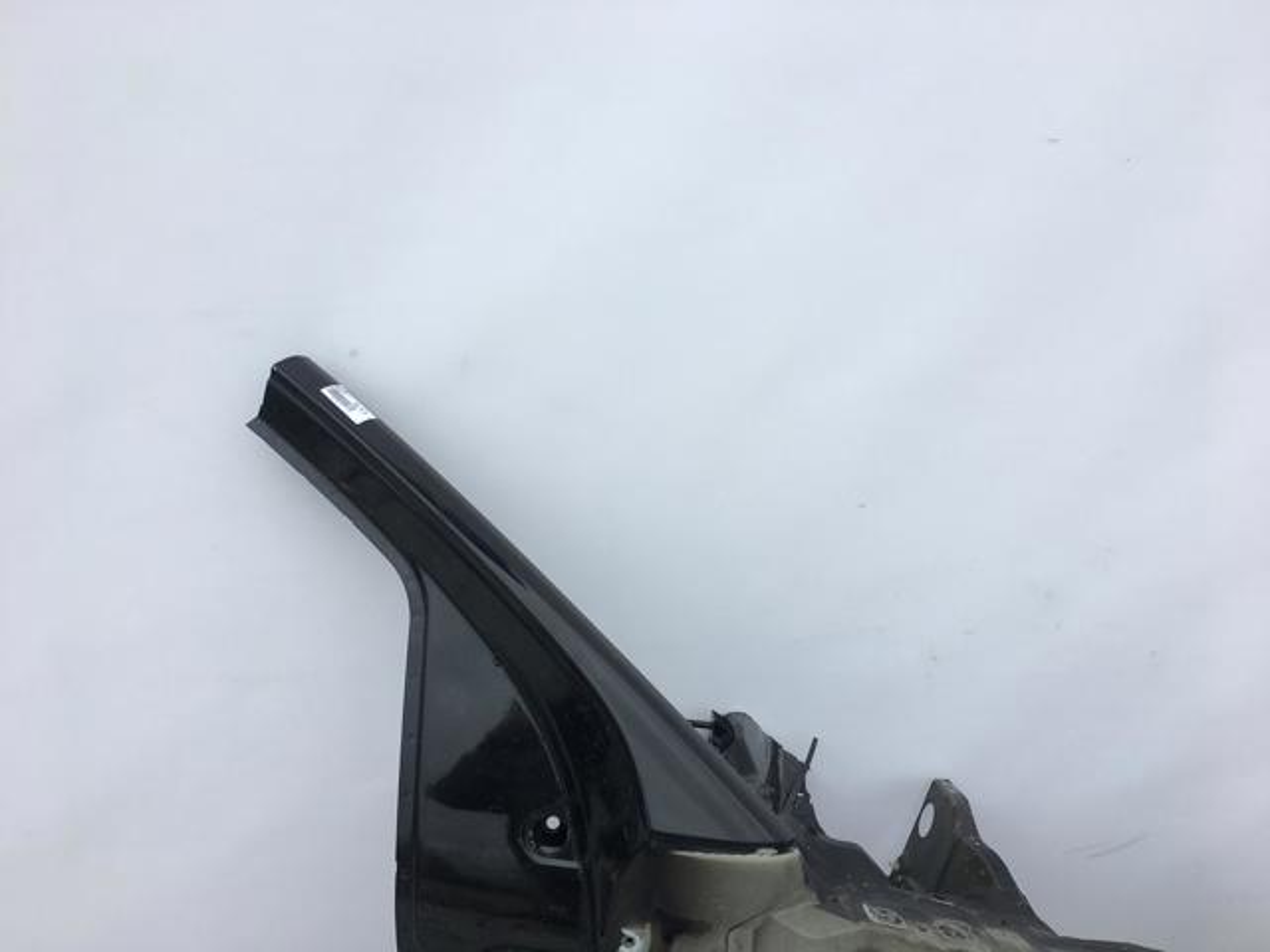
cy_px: 476
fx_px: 1064
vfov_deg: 48.2
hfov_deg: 61.7
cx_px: 635
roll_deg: +2.6
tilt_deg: -18.5
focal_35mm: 29
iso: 25
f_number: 2.2
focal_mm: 4.15
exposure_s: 1/351
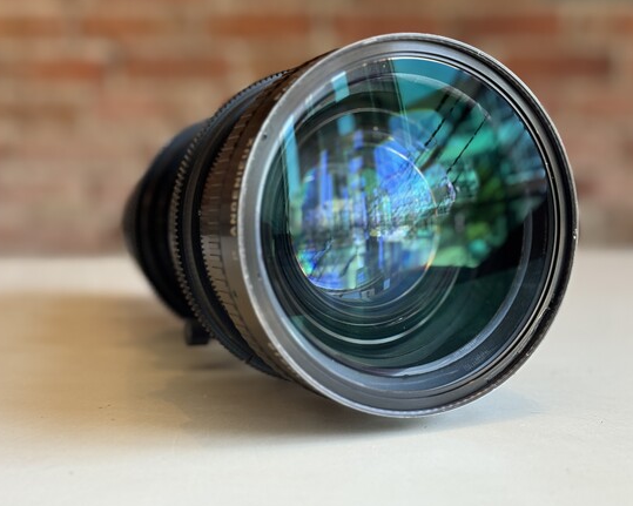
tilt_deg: -6.3
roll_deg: +0.2
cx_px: 331
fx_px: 955
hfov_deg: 36.7
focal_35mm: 51
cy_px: 254
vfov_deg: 29.7
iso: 200
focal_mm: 6.76
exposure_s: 1/60
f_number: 1.78
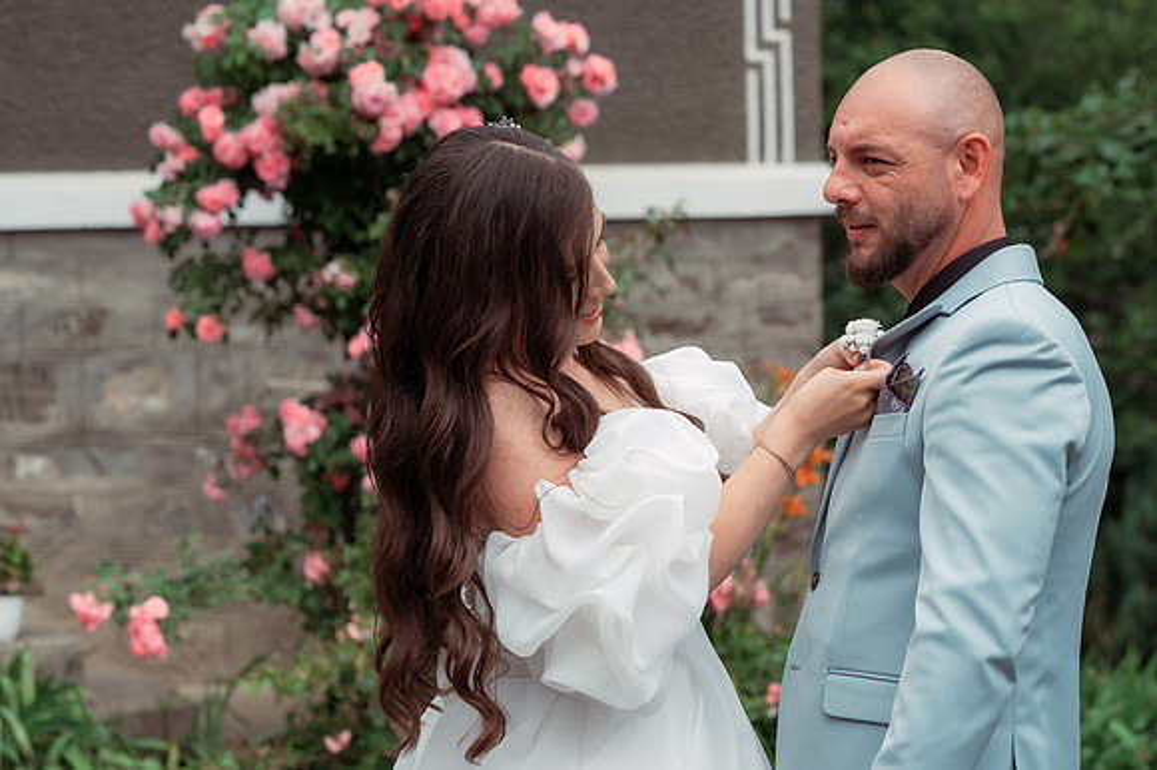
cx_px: 672
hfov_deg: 20.6
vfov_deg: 13.8
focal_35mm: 99
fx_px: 3188
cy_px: 398
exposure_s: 1/800
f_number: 5
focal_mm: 85
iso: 250
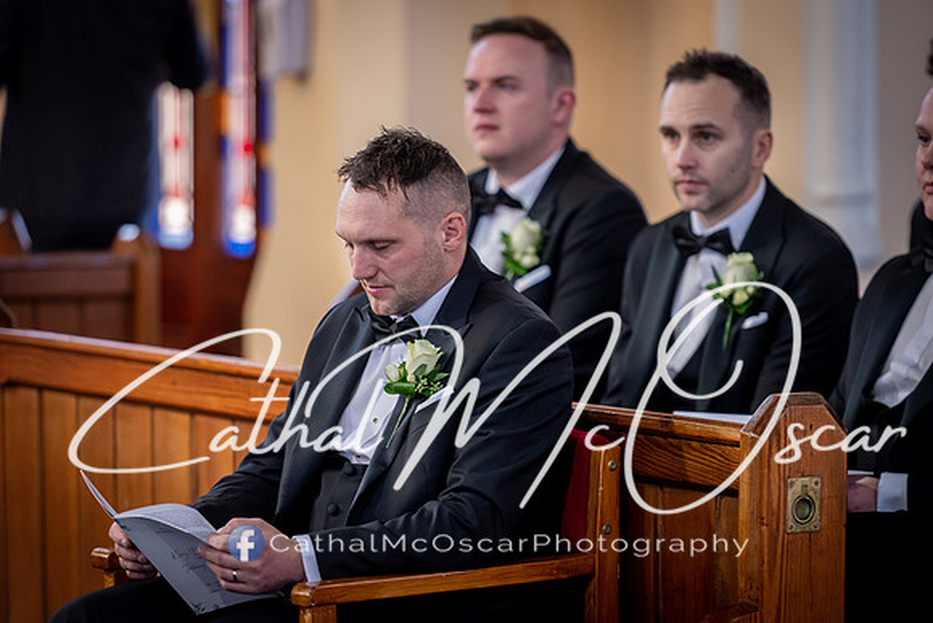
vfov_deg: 7.9
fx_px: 4536
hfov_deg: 11.7
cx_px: 466
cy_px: 312
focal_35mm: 175
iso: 1000
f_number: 2.8
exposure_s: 1/100
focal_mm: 175
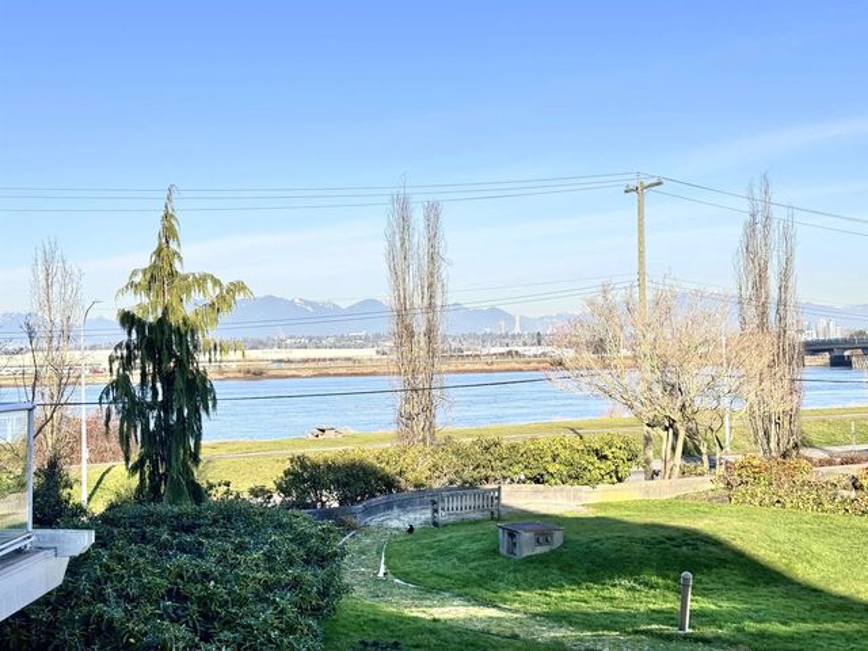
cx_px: 434
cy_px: 326
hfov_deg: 39.7
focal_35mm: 48
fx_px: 1204
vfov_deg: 30.3
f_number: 1.78
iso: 64
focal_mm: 6.76
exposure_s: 1/2415
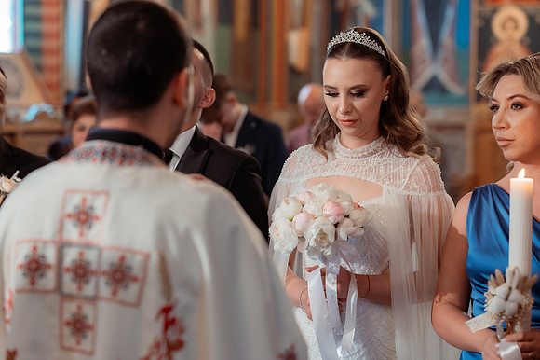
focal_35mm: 85
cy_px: 180
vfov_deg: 16.1
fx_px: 1274
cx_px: 270
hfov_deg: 23.9
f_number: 2.8
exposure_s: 1/250
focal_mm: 85
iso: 3200
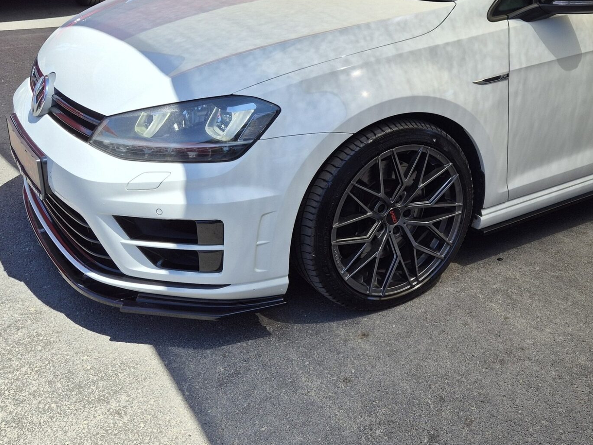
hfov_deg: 42.8
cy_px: 116
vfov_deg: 33.0
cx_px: 430
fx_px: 737
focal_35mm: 43
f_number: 1.8
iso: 25
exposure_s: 1/906
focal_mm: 5.4
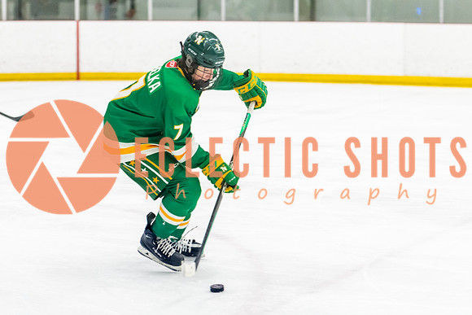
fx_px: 1655
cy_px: 106
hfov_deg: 16.2
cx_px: 189
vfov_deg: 10.9
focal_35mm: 126
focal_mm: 92
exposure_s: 1/800
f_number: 2.8
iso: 3200
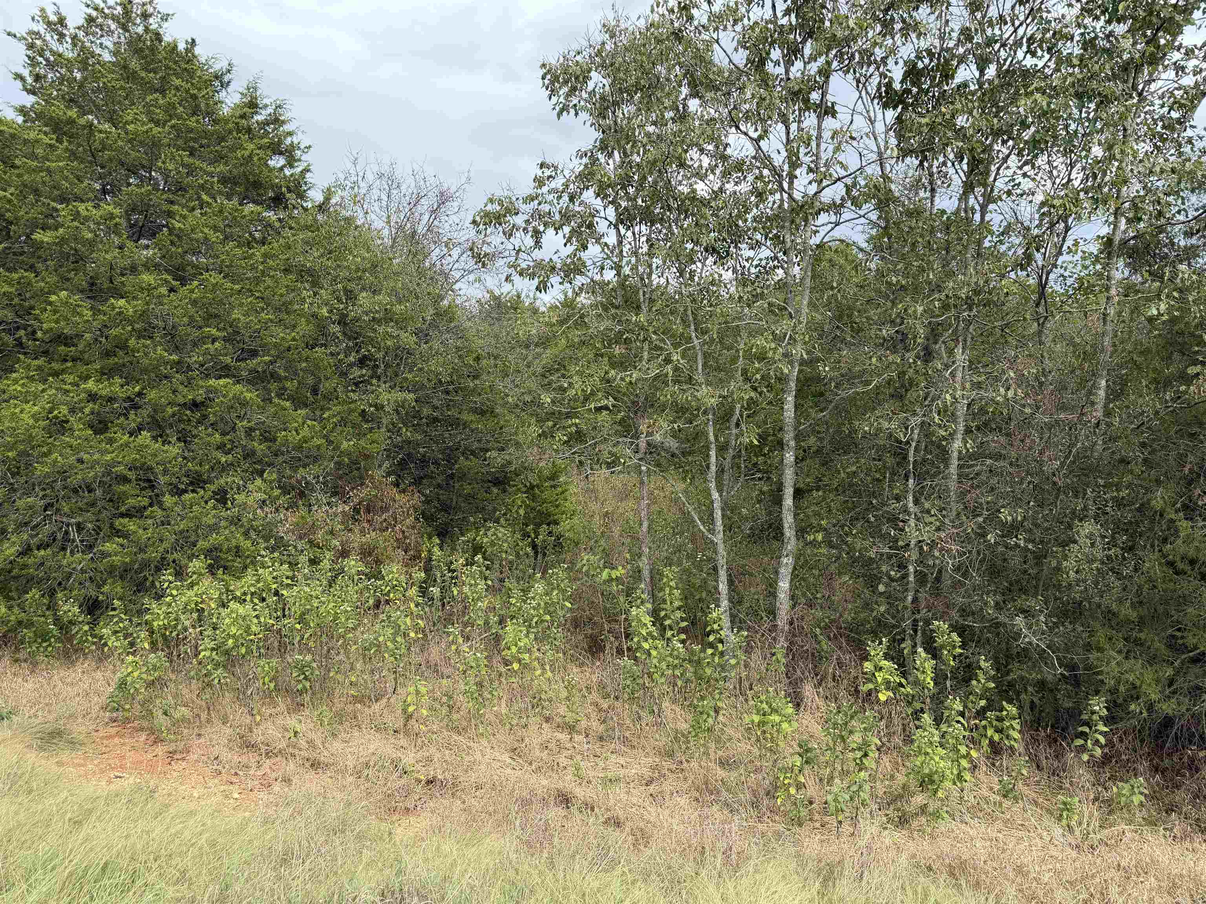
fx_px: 836
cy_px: 452
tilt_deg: -2.5
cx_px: 603
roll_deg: -0.2
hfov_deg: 71.6
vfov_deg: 56.8
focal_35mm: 24
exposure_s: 1/1522
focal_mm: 6.76
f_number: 1.78
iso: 80
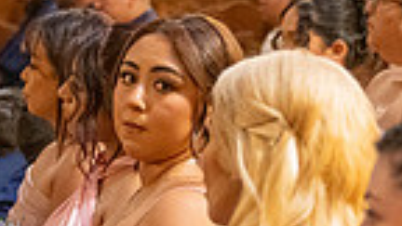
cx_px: 123
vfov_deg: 5.5
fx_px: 2345
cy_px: 347
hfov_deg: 9.8
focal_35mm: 220
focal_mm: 52
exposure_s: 1/200
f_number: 2.8
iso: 2000
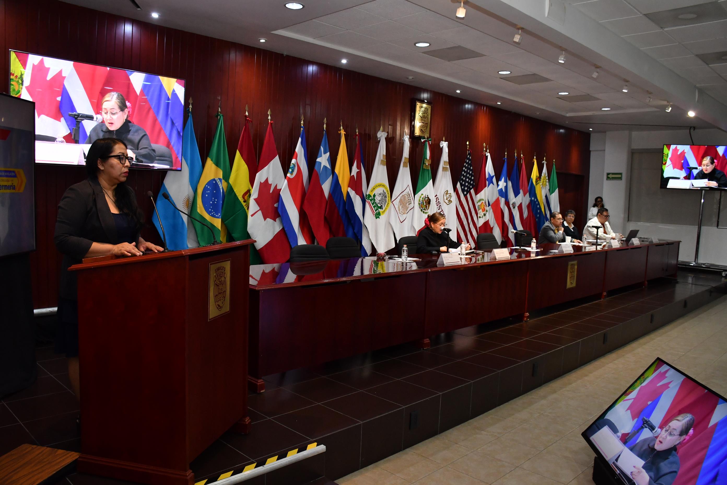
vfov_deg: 47.9
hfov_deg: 67.4
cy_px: 242
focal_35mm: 27
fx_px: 545
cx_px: 364
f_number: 5.6
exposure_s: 1/100
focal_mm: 18
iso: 1250
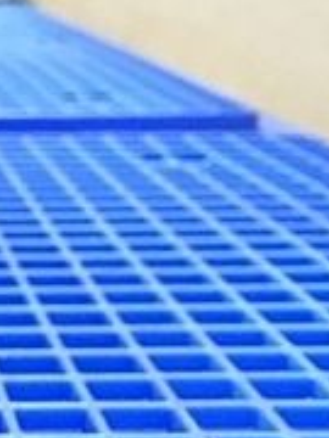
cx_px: -207
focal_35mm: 103
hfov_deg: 13.3
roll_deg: +1.2
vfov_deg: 18.8
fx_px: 1305
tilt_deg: -19.3
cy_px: 367
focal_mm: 4.15
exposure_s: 1/20
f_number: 2.2
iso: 200
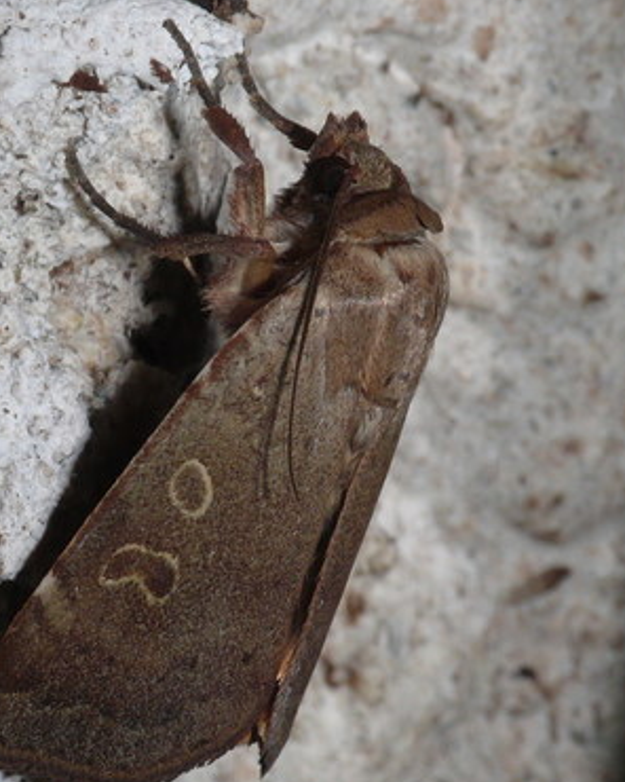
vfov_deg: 8.5
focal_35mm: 228
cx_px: 184
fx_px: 5272
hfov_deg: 6.8
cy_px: 440
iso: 200
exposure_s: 1/250
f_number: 11
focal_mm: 28.6
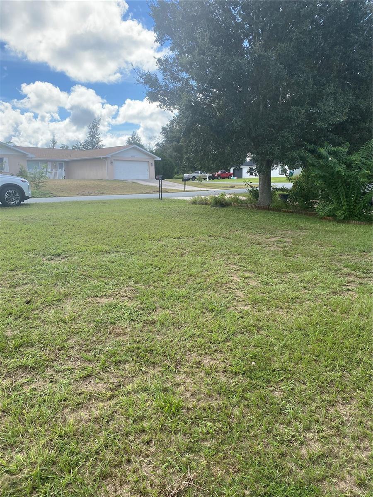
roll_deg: +1.6
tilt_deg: -9.7
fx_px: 374
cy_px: 248
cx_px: 186
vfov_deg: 67.3
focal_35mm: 26
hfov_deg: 53.1
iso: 32
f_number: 1.8
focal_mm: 4.25
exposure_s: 1/1653
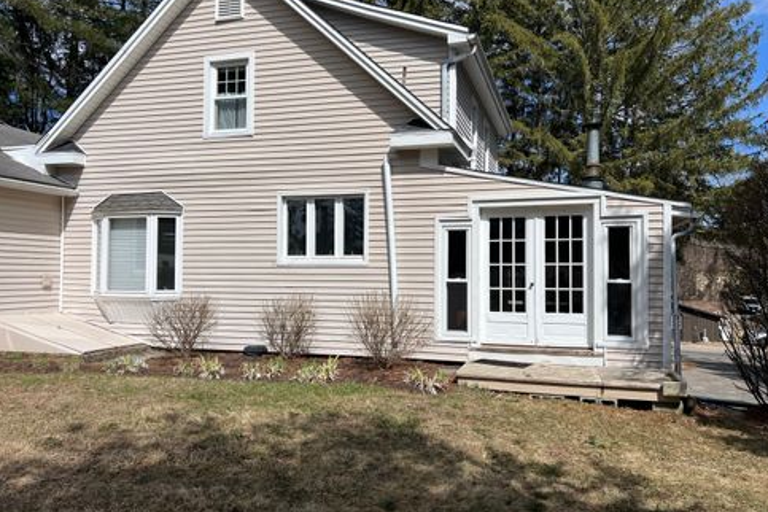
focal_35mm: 28
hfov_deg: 65.5
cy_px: 254
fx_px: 597
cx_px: 394
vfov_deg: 46.4
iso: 50
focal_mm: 5.7
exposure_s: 1/9434
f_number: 1.5
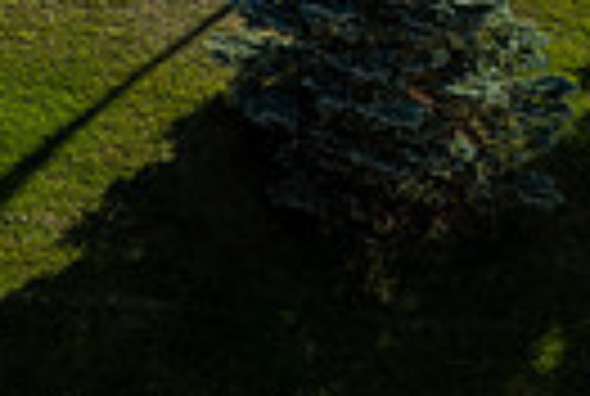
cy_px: -439
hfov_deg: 17.9
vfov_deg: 11.5
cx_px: -194
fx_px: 1741
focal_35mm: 106
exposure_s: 1/500
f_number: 5
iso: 100
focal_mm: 24
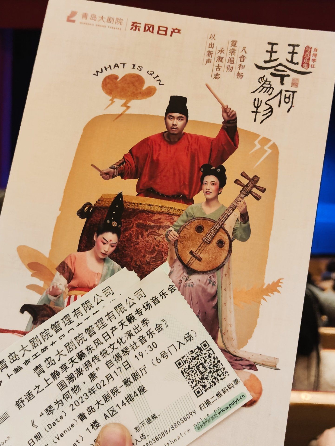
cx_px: 130
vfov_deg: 53.3
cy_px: 164
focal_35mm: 34
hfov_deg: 41.6
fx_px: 439
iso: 766
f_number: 1.88
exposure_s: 1/25
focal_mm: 5.59
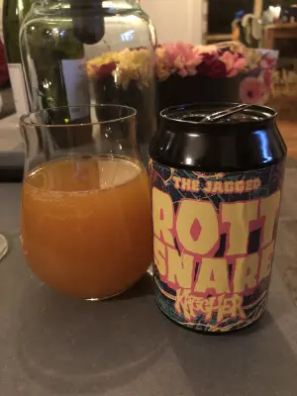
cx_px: 148
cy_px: 198
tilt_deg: -22.7
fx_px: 320
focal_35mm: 28
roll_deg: +2.6
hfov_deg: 49.7
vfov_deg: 63.4
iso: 160
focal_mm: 3.99
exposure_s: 1/4
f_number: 1.8
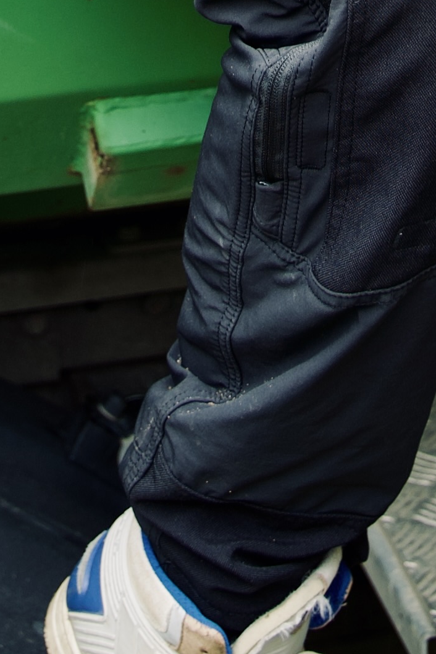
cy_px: -932
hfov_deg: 8.1
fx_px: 3088
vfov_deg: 10.4
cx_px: 333
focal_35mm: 170
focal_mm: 30
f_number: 2.8
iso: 100
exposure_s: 1/100
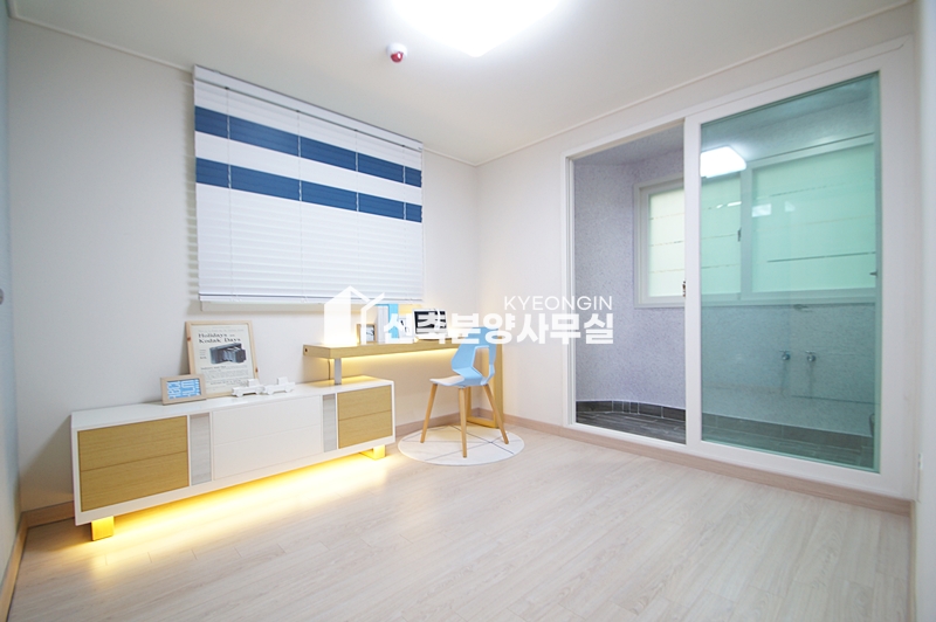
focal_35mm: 15
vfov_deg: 77.2
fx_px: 390
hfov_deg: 100.4
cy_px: 311
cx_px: 468
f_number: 4
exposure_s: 1/30
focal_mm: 10
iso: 400
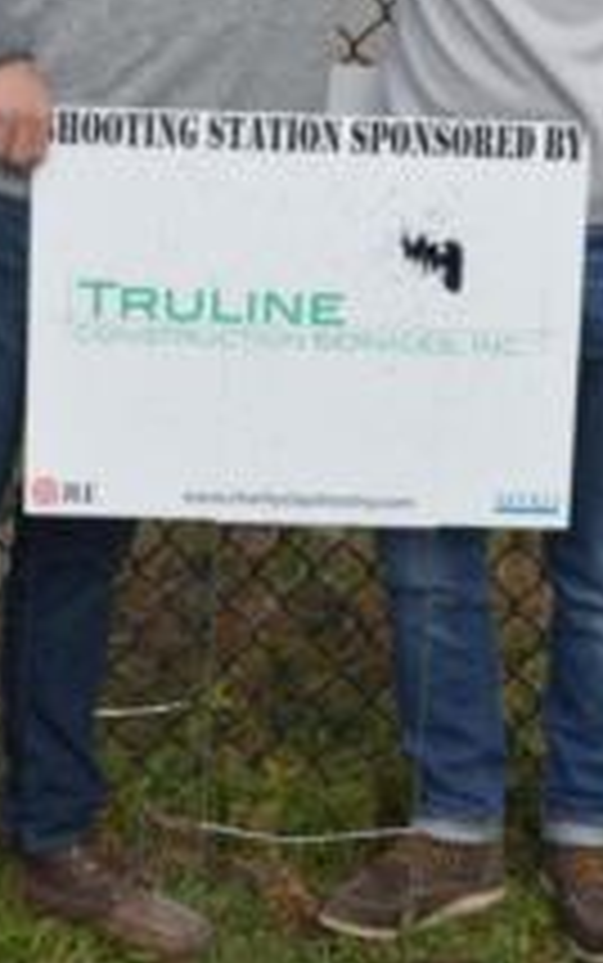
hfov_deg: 14.1
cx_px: 245
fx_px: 2442
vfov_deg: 22.1
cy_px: 225
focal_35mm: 93
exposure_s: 1/200
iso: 100
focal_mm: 26
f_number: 7.1
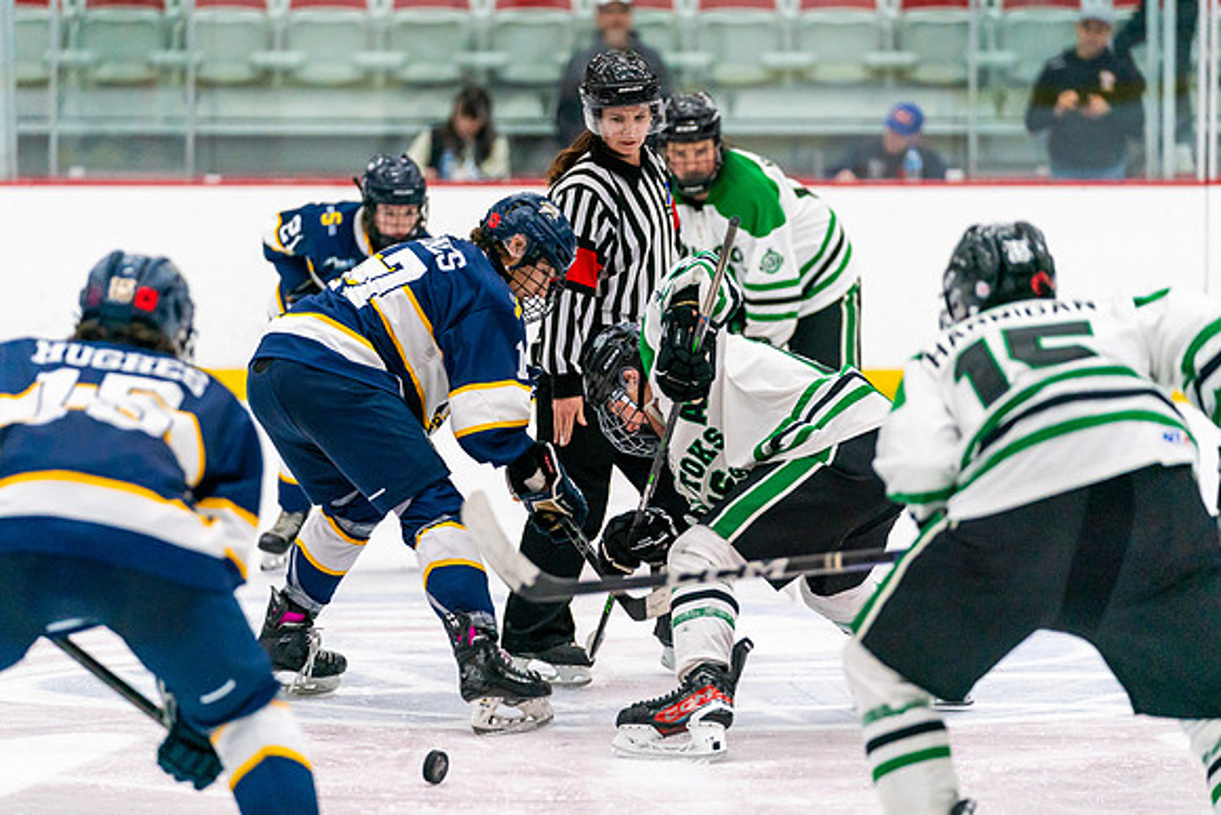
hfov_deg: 11.6
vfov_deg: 7.8
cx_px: 572
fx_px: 6001
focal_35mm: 177
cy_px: 371
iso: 3200
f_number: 2.8
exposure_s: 1/1250
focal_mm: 158
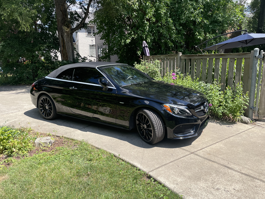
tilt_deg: -8.5
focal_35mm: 26
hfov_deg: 67.3
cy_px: 100
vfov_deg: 53.1
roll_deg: +1.2
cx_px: 132
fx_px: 199
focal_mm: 4.2
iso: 50
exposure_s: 1/2092
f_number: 1.6
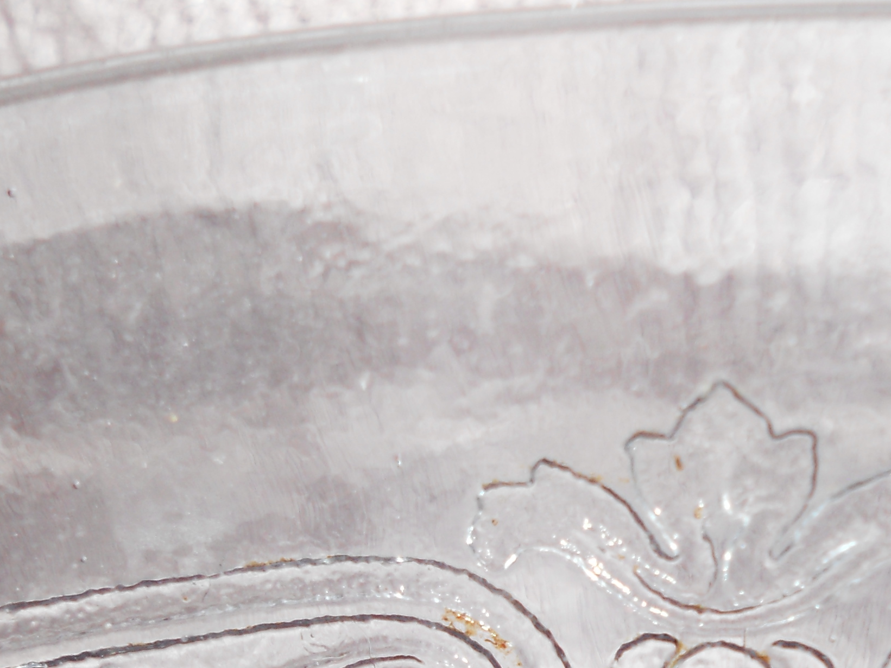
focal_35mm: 78
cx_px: 558
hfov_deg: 24.9
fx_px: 2008
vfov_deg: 18.0
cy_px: 794
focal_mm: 5.8
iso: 80
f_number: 8.8
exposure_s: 1/25
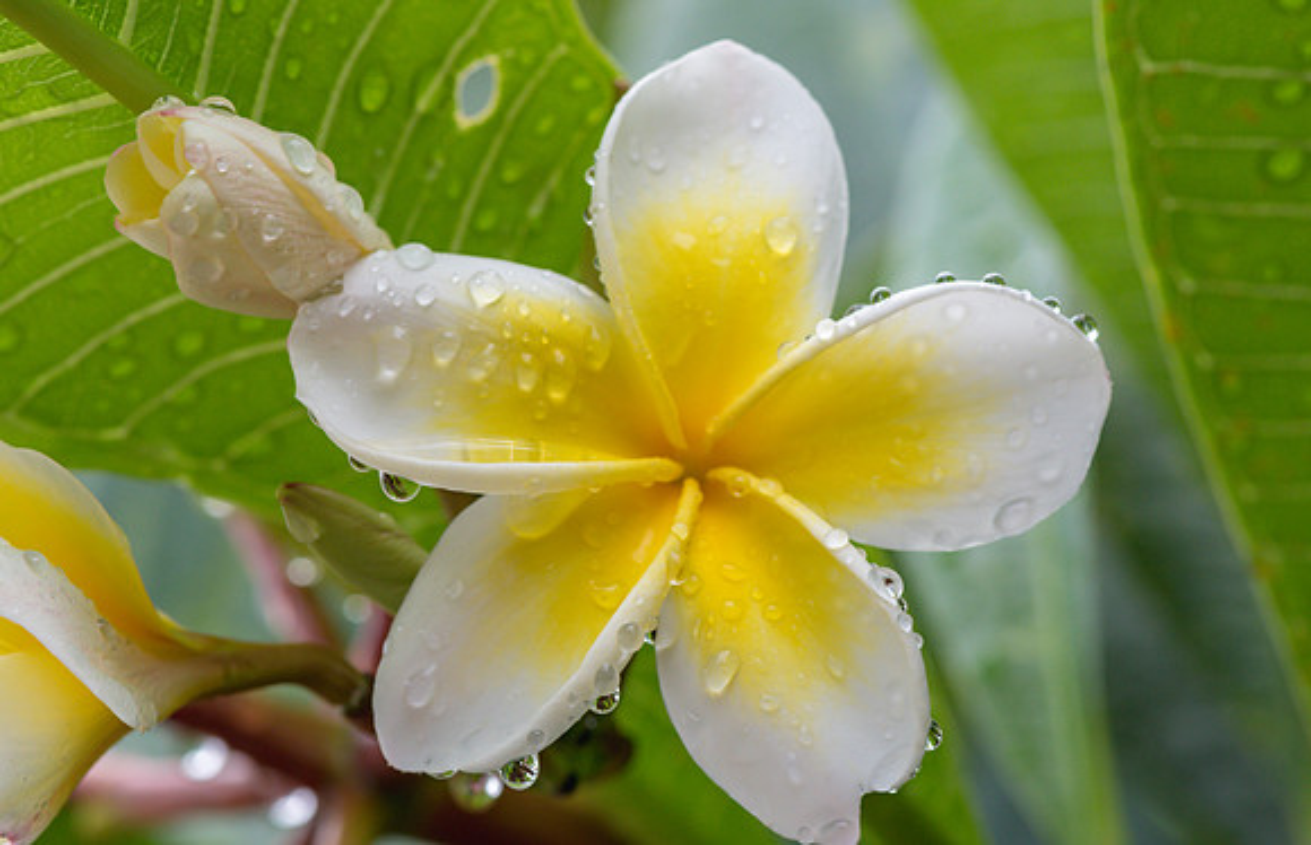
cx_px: 662
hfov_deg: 12.7
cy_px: 396
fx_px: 5897
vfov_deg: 8.2
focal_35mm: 164
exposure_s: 1/320
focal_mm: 105
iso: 800
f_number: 10
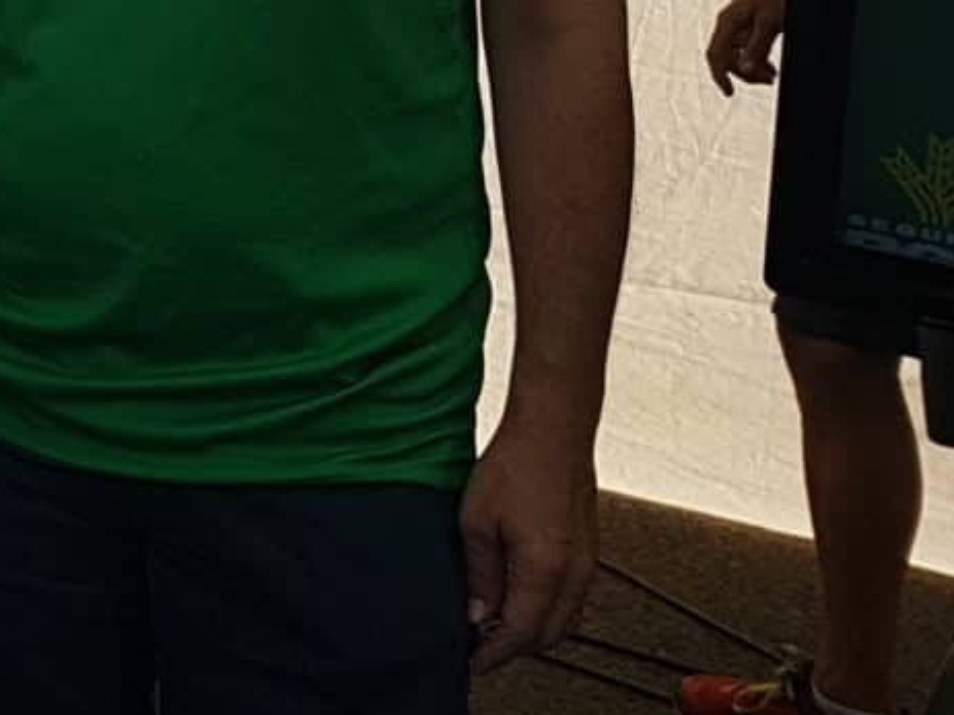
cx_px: -1049
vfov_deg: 12.2
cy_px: -412
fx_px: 3169
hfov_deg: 14.0
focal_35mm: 115
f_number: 1.7
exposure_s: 1/510
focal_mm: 4.2
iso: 40
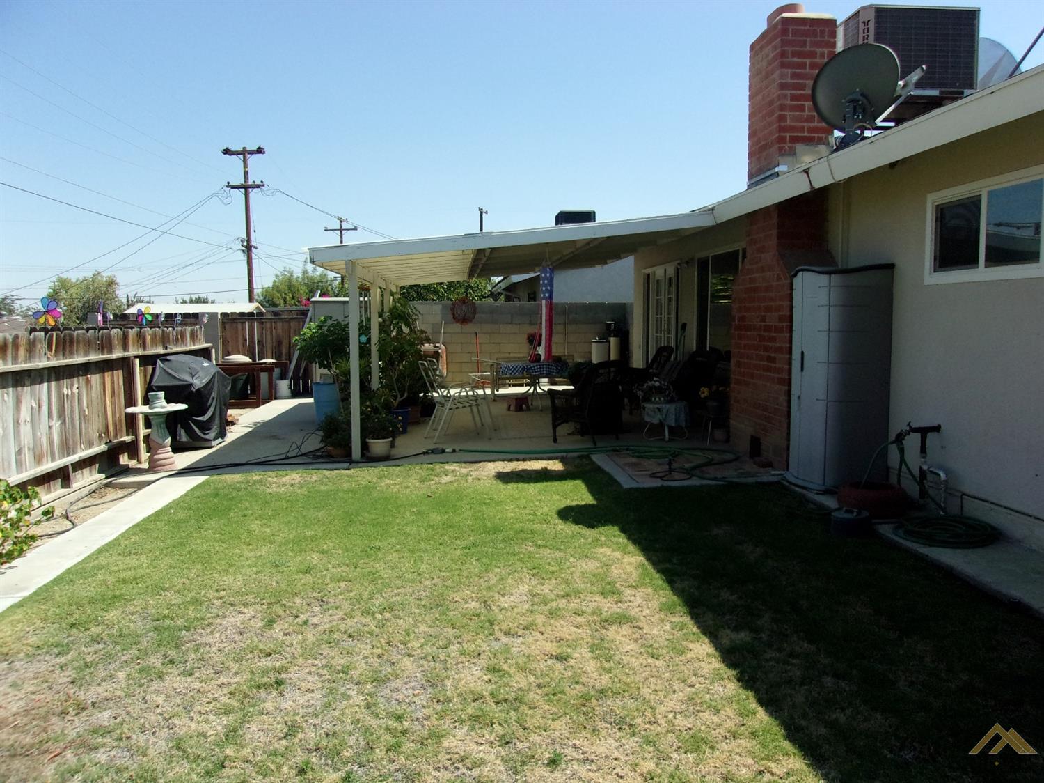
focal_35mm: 27
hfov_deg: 65.3
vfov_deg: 51.3
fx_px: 814
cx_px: 522
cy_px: 392
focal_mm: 4.9
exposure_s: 1/220
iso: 200
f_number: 10.4
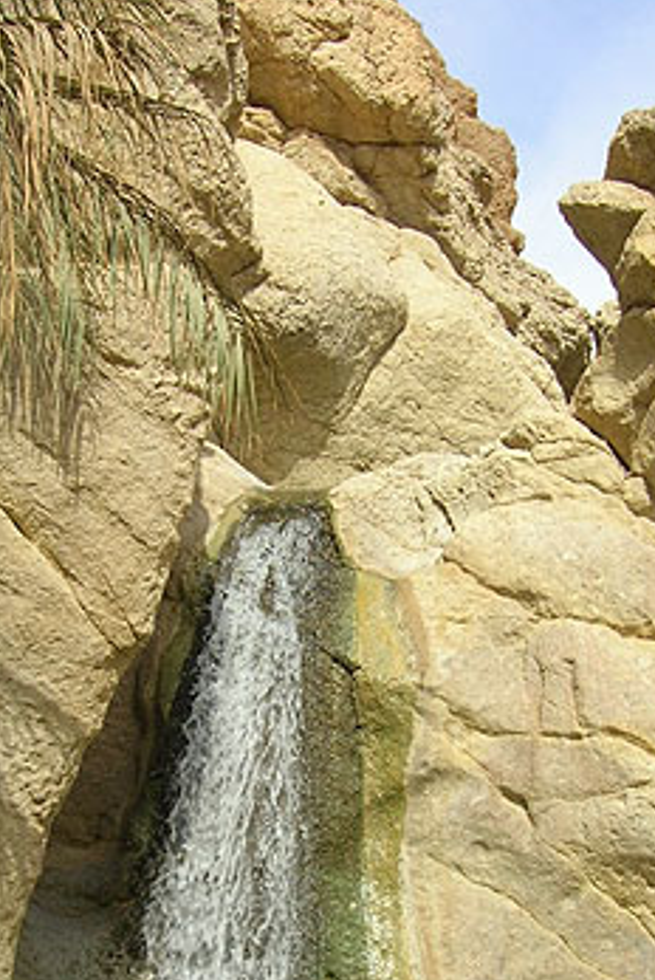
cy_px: 693
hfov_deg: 25.6
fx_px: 1443
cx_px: 294
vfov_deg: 36.9
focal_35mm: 53
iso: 50
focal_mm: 5.7
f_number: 4.9
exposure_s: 1/334
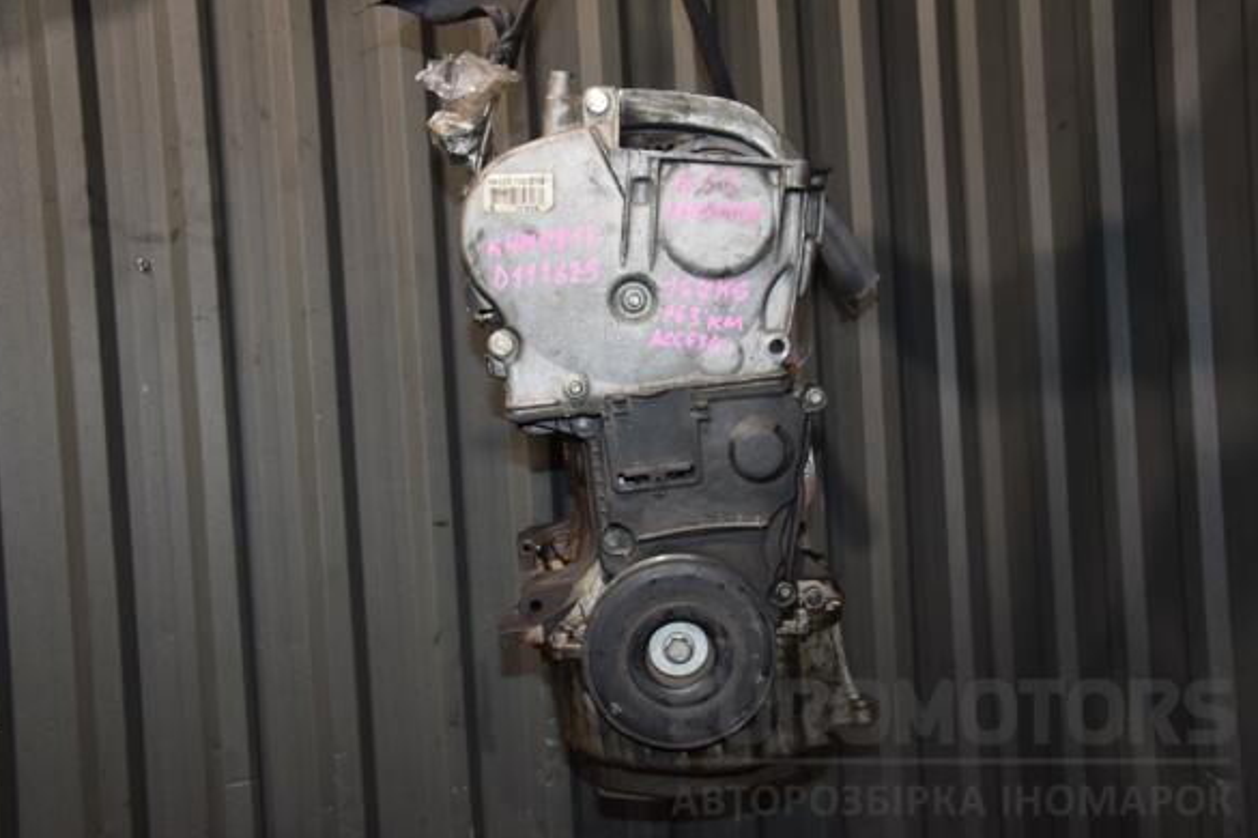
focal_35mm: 40
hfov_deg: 48.5
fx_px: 1398
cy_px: 425
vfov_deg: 33.4
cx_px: 630
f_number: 5
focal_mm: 26
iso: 800
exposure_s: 1/60
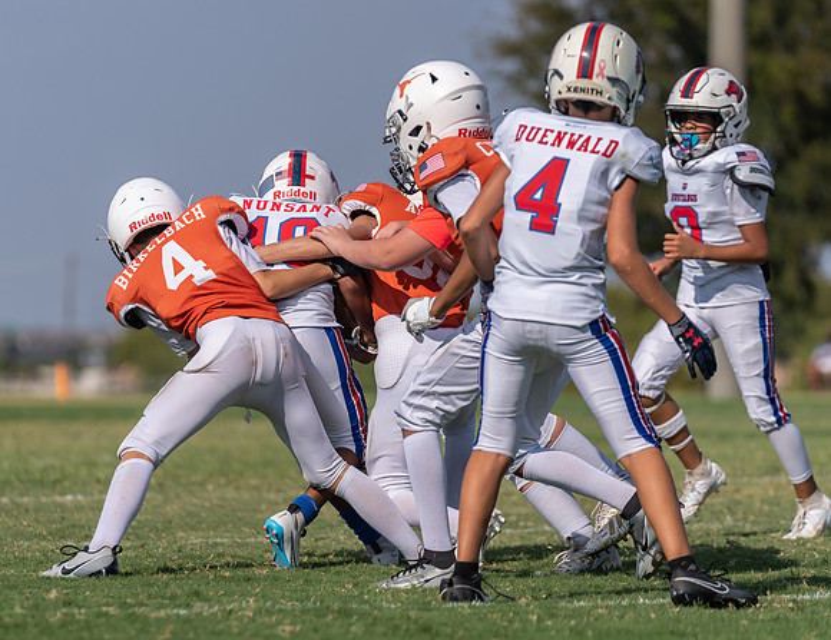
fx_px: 6682
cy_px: 324
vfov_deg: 5.5
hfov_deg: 7.1
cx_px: 335
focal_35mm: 276
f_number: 3.5
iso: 100
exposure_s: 1/2500
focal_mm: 200
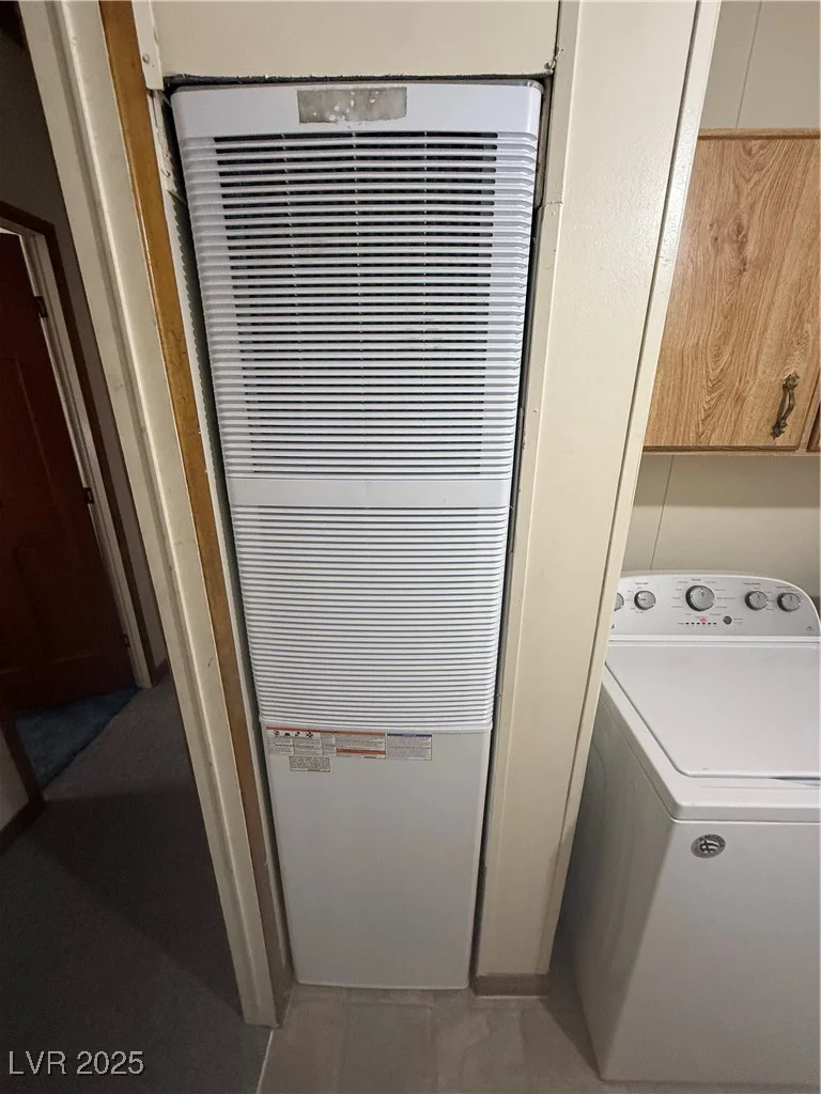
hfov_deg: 85.7
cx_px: 410
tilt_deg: -19.1
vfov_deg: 102.1
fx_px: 443
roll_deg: -0.6
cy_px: 547
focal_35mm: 14
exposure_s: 1/60
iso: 320
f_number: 2.2
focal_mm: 2.22
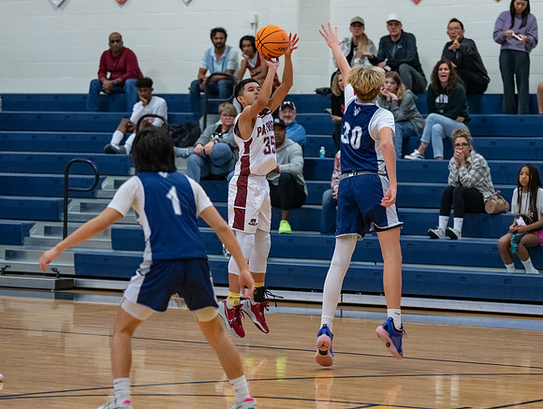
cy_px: 198
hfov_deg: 14.3
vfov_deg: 10.8
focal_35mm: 138
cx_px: 317
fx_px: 2160
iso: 5000
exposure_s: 1/1000
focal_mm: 117
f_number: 2.8
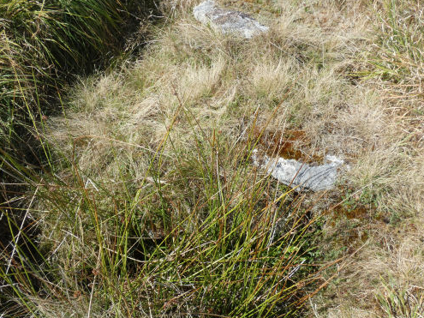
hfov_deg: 46.8
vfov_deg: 35.9
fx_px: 490
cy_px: 177
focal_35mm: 40
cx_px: 193
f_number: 3.4
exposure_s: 1/640
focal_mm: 6
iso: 80
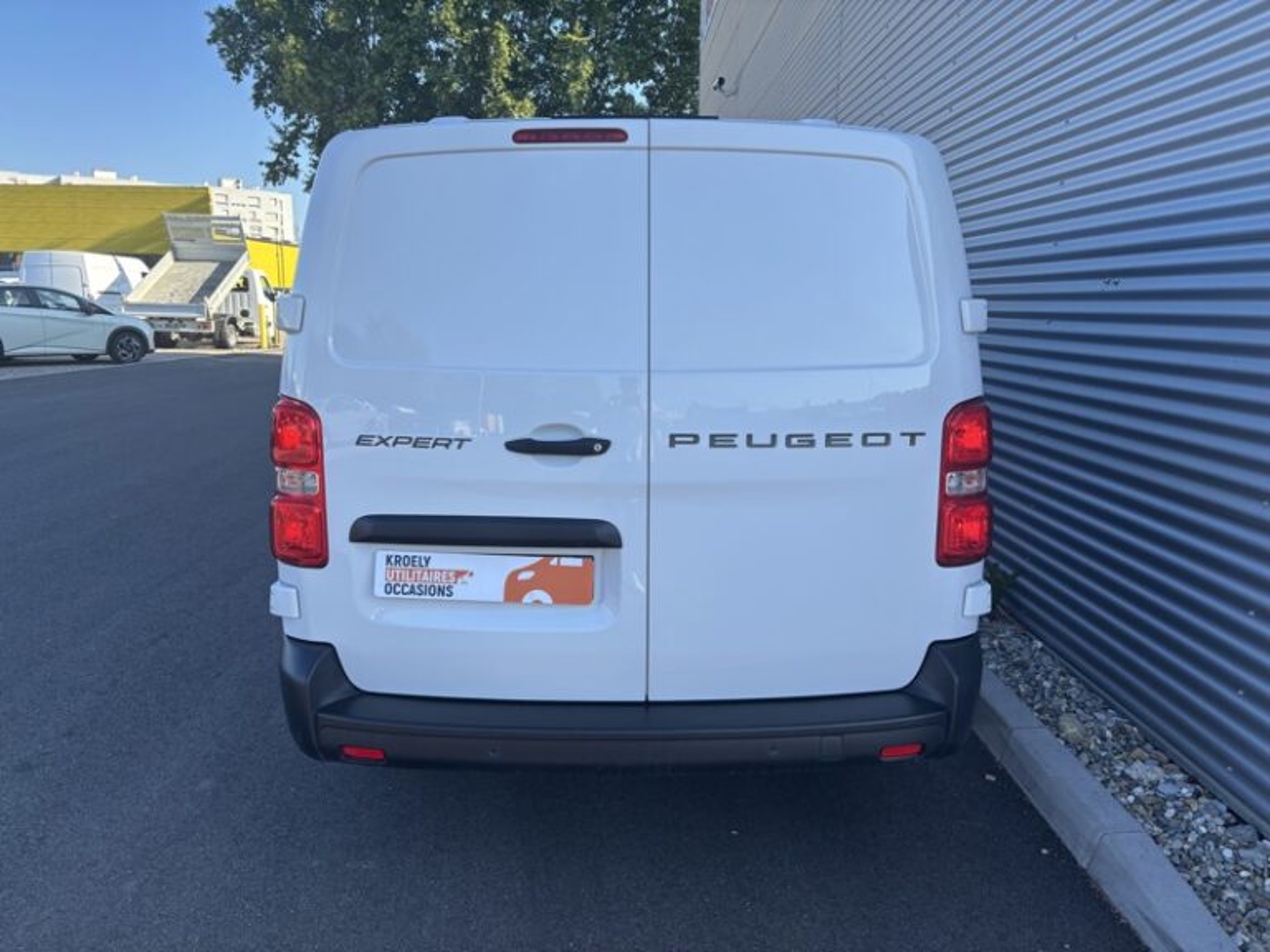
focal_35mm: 26
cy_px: 476
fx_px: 954
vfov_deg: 53.1
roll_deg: -1.0
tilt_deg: -11.3
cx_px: 635
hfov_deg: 67.3
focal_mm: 5.96
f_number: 1.6
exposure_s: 1/1027
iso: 50
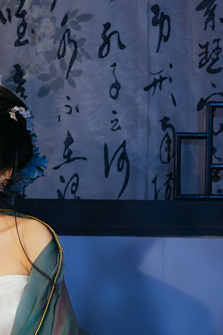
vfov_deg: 12.1
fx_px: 1579
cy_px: 234
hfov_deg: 8.1
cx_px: 26
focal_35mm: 170
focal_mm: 64
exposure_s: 1/125
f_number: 4
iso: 400
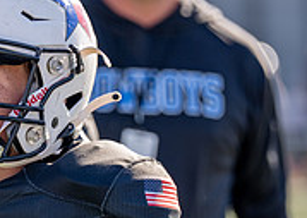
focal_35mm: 529
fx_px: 4602
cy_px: 248
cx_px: -20
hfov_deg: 3.8
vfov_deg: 2.7
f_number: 2.8
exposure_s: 1/1600
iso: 160
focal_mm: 151
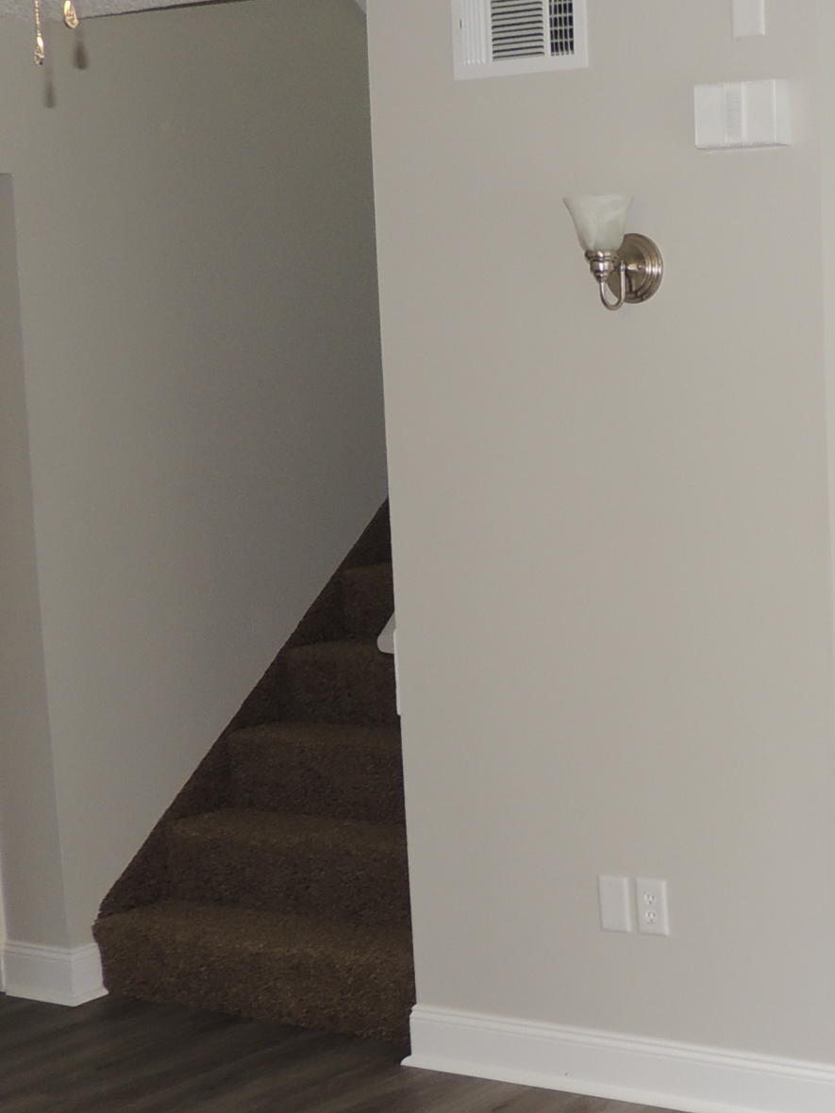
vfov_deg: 31.7
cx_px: 993
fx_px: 1962
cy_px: 546
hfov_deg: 22.2
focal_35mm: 61
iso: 100
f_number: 3
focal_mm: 4.3
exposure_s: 1/40
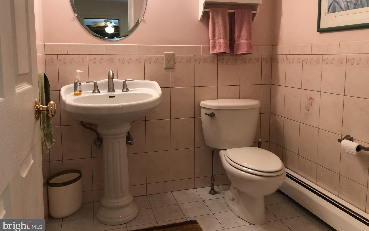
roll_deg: -0.6
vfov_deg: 41.7
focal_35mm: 30
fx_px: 302
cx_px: 186
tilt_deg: -5.8
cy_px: 94
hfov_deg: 62.9
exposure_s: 1/15
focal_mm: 3.99
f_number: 1.8
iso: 40
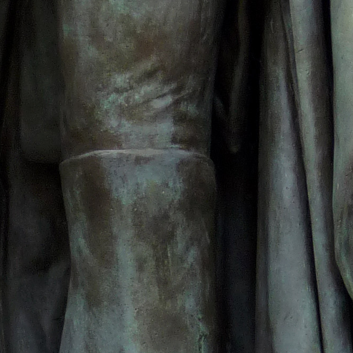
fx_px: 3288
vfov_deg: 5.9
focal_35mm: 285
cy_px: -527
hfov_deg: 6.1
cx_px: 23
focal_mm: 10.4
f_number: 4
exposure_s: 1/125
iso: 100
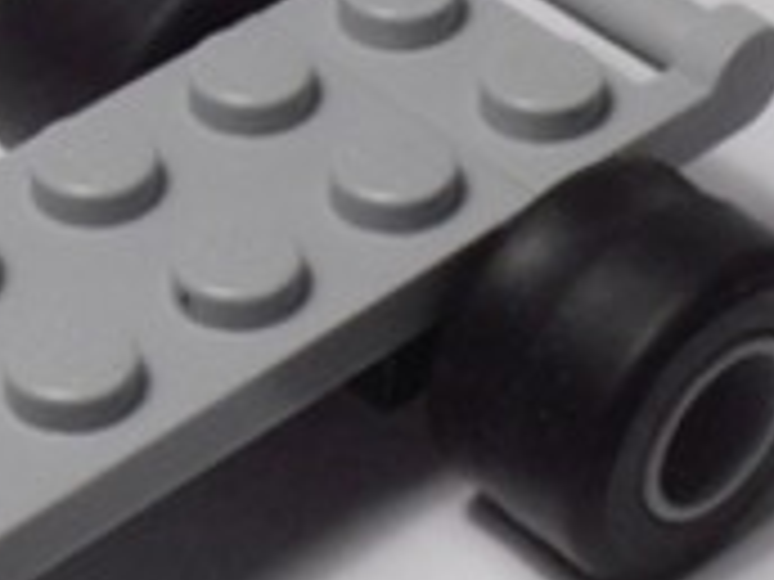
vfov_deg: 7.6
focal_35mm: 194
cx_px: 441
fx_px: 4338
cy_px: 551
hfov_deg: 10.2
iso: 80
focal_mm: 6.61
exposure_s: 1/80
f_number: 3.9
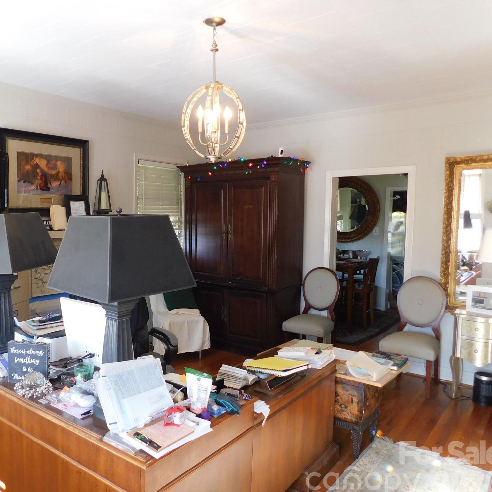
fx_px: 450
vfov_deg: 57.3
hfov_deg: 56.1
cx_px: 166
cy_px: 252
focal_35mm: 28
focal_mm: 4
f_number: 3
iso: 160
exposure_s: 1/30
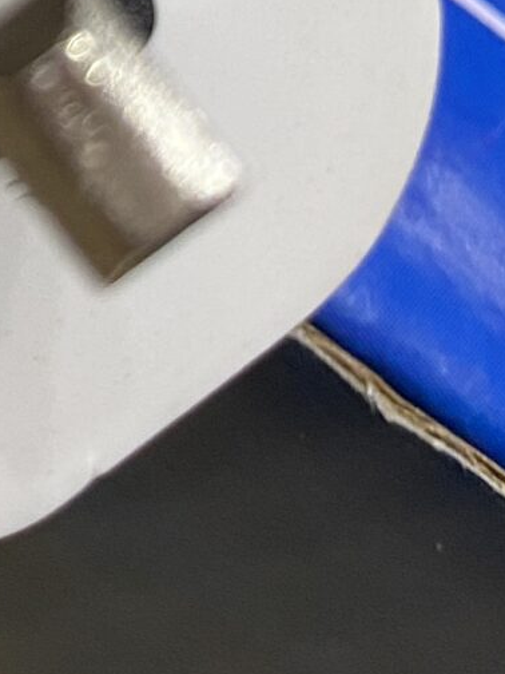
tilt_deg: -51.7
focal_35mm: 127
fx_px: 2470
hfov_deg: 10.1
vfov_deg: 13.6
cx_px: -741
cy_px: -611
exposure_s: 1/50
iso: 100
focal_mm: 4.25
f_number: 1.8
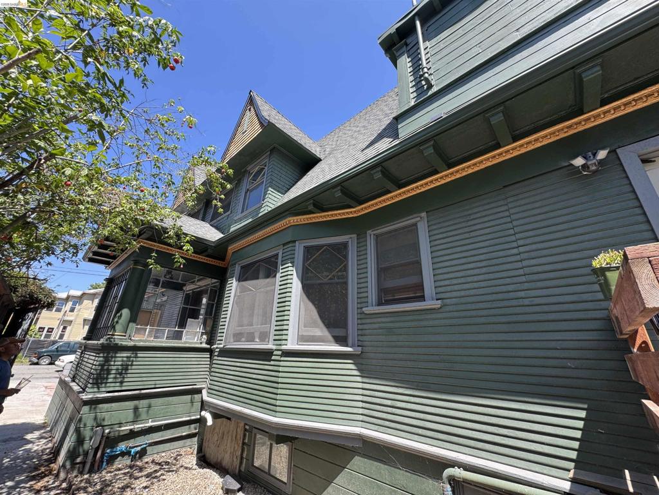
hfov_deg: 102.1
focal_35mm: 14
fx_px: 267
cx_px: 330
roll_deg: -2.3
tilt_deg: +21.6
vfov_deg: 85.7
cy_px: 248
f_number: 2.2
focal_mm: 2.22
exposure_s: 1/253
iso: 40
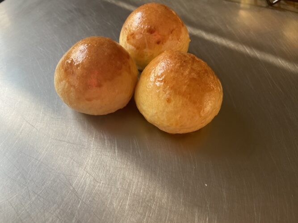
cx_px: 149
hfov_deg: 67.3
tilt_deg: -51.6
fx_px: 224
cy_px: 112
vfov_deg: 53.0
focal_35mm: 26
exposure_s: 1/122
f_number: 1.8
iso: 40
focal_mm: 4.25
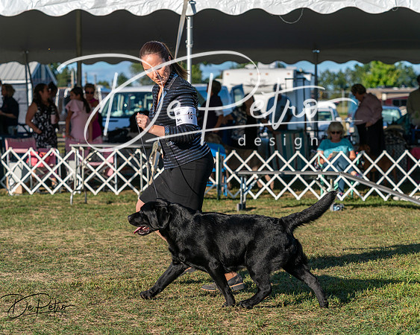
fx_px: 1231
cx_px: 210
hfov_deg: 19.4
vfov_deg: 15.5
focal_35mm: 99
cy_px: 168
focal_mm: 88
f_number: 4.5
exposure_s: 1/1250
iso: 125
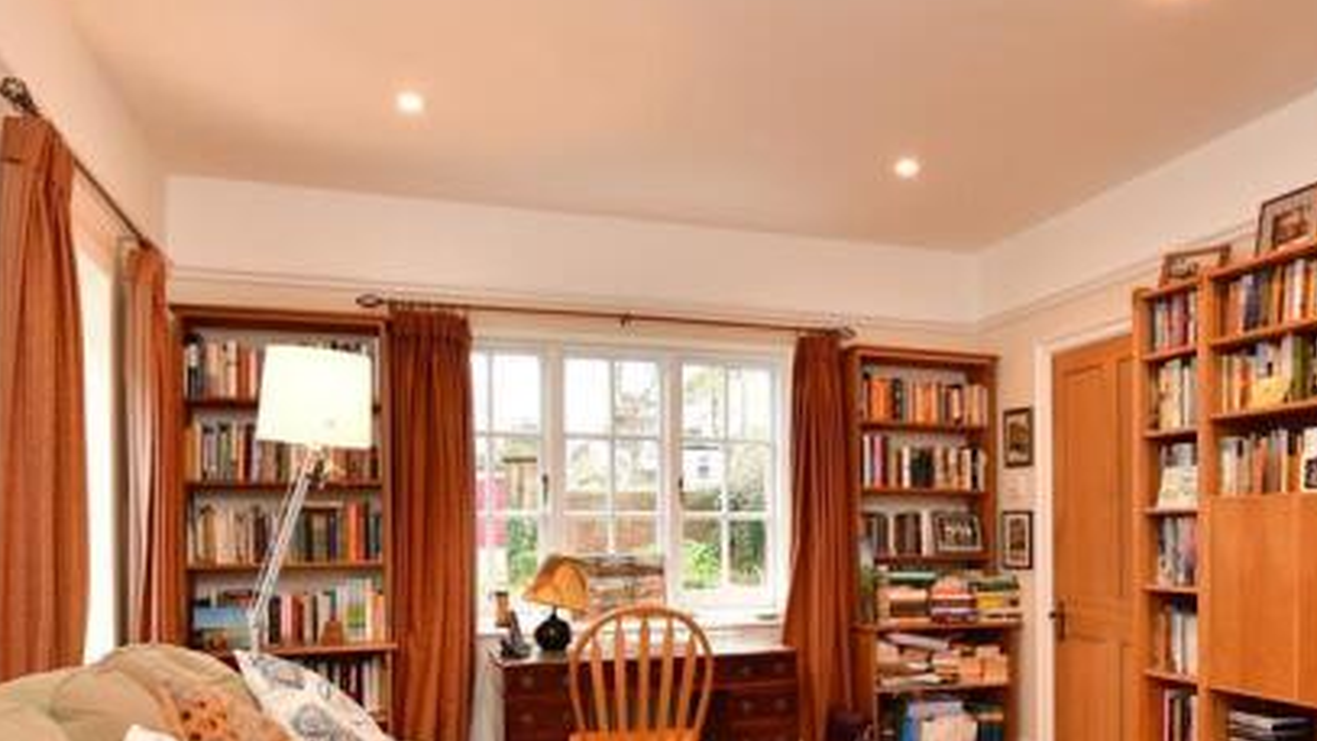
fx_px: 943
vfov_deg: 42.0
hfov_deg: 69.4
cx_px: 770
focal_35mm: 27
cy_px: 526
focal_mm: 11
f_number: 5.6
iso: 500
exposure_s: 1/13
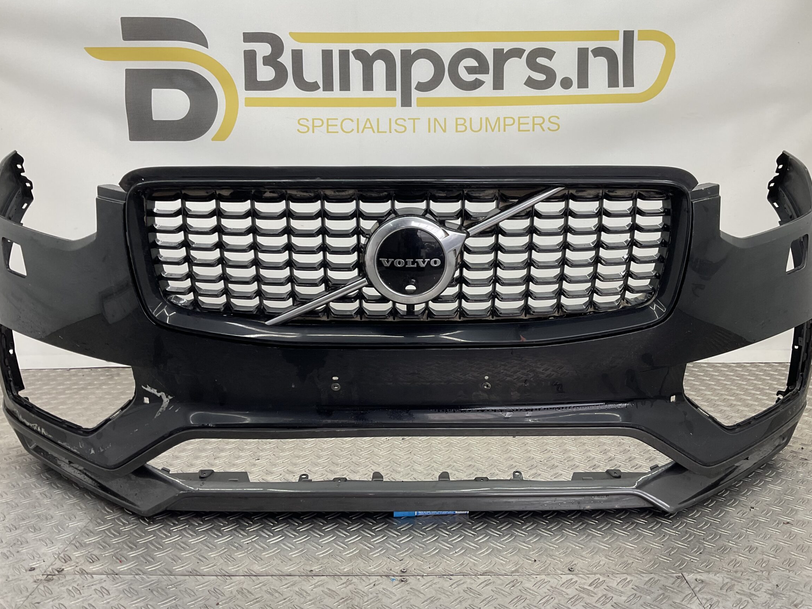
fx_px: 751
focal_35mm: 32
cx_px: 418
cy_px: 276
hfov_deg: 56.8
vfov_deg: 44.1
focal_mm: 3
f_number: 1.8
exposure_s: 1/120
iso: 25
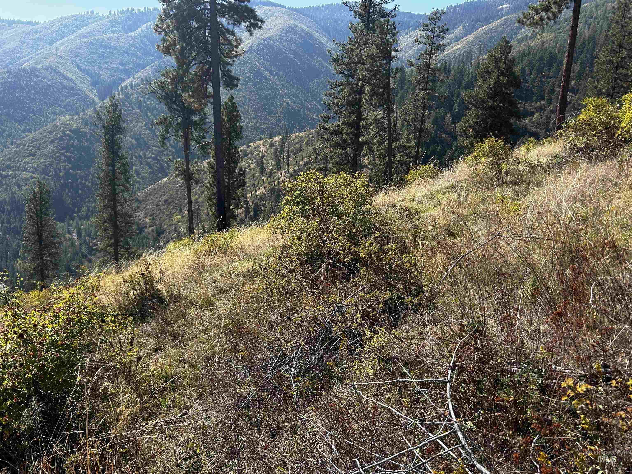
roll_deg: -4.5
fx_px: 475
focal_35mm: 26
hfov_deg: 67.3
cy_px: 237
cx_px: 316
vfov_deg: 53.1
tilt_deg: -12.5
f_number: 1.5
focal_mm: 5.7
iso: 50
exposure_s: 1/1808
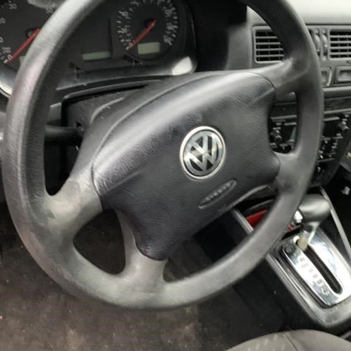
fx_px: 413
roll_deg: -10.1
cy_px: 150
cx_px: 190
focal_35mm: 36
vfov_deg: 45.9
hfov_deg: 46.0
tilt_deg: -41.9
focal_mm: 4.25
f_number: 1.8
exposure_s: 1/30
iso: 640
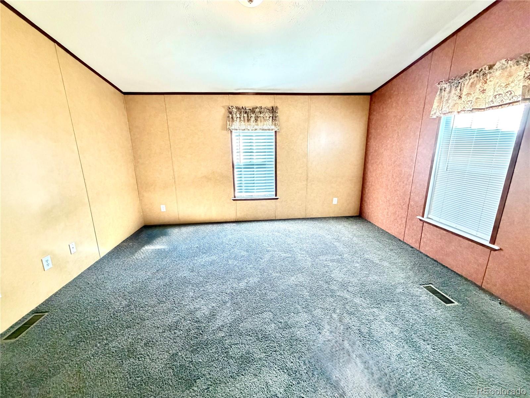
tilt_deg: -13.8
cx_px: 265
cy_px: 199
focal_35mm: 14
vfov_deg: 85.7
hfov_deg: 102.1
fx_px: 214
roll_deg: +0.8
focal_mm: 2.22
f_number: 2.2
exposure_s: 1/60
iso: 1000
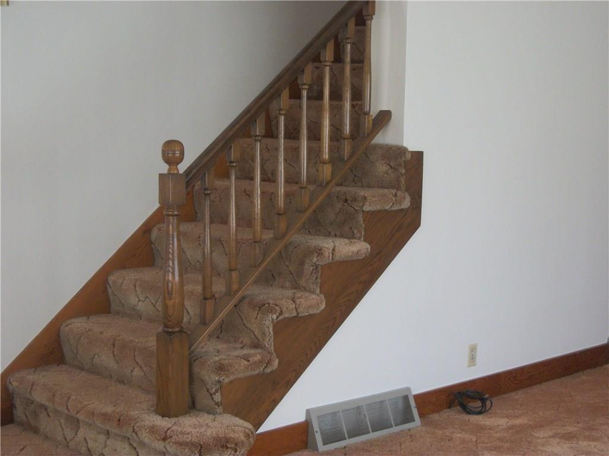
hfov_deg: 31.2
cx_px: 304
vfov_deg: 23.7
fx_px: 1091
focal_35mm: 62
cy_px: 228
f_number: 4.1
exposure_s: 1/50
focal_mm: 11
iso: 250
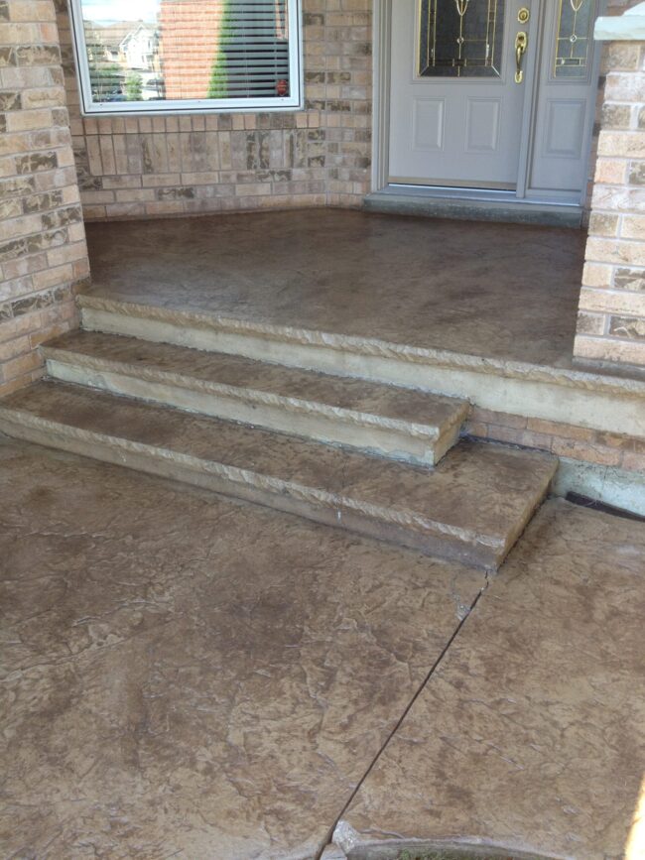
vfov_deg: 52.6
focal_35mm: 35
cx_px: 322
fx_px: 870
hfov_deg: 40.7
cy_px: 430
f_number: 2.4
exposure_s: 1/120
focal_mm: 4.28
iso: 64
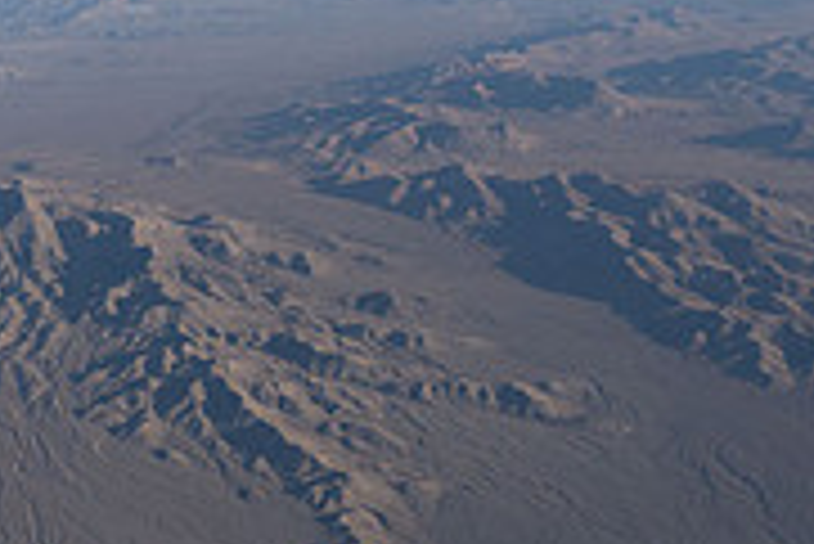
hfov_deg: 23.8
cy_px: -245
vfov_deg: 16.4
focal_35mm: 77
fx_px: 1742
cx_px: -180
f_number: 9
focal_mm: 24
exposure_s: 1/2000
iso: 800
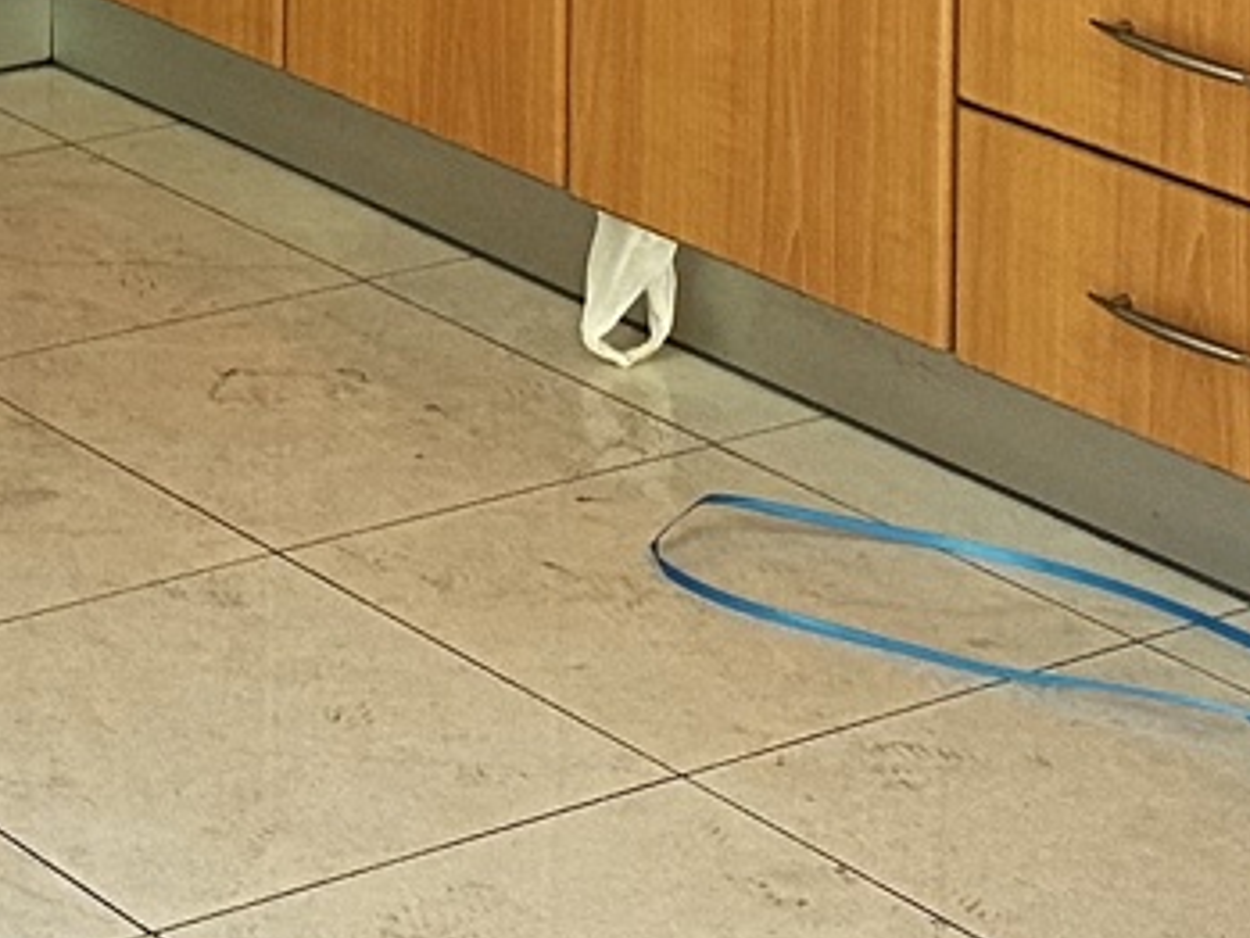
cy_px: -1242
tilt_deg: -0.1
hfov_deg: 14.6
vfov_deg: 10.0
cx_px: -72
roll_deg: -0.9
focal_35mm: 132
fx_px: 4768
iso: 250
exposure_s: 1/110
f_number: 1.78
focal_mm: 6.86
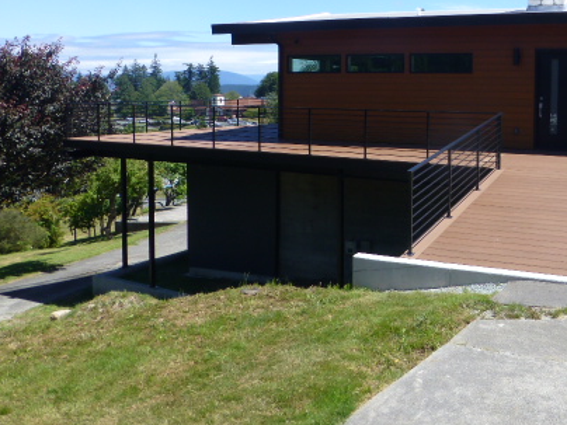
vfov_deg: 37.0
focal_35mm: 38
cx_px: 425
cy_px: 115
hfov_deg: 47.2
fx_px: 622
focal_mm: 4.3
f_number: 4
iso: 100
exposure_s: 1/500
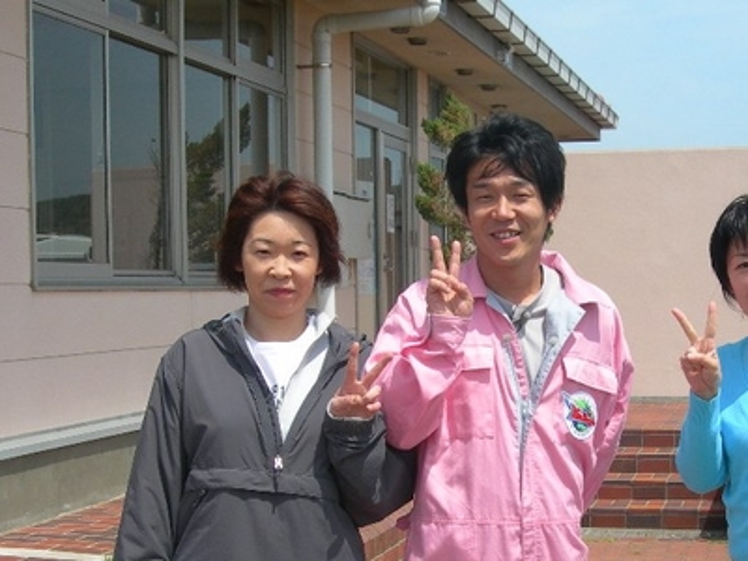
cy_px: 280
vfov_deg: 37.7
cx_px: 374
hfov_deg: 49.0
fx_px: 821
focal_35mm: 38
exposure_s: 1/536
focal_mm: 7.8
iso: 50
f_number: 4.8
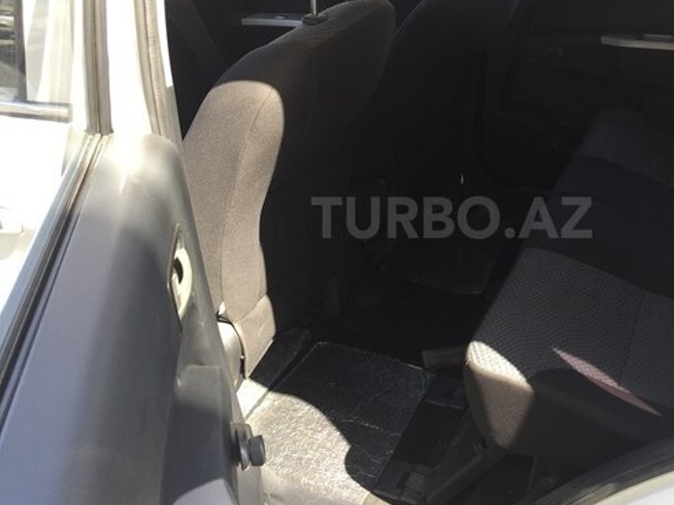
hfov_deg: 47.1
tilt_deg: -27.5
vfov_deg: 36.7
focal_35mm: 39
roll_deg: -2.4
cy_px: 218
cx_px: 452
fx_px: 759
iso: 32
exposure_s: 1/111
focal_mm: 4.15
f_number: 2.2
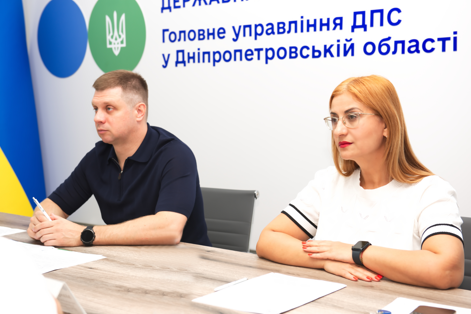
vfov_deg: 23.8
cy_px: 155
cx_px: 235
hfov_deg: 35.1
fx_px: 746
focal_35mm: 57
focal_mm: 56
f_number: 5
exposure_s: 1/80
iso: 400
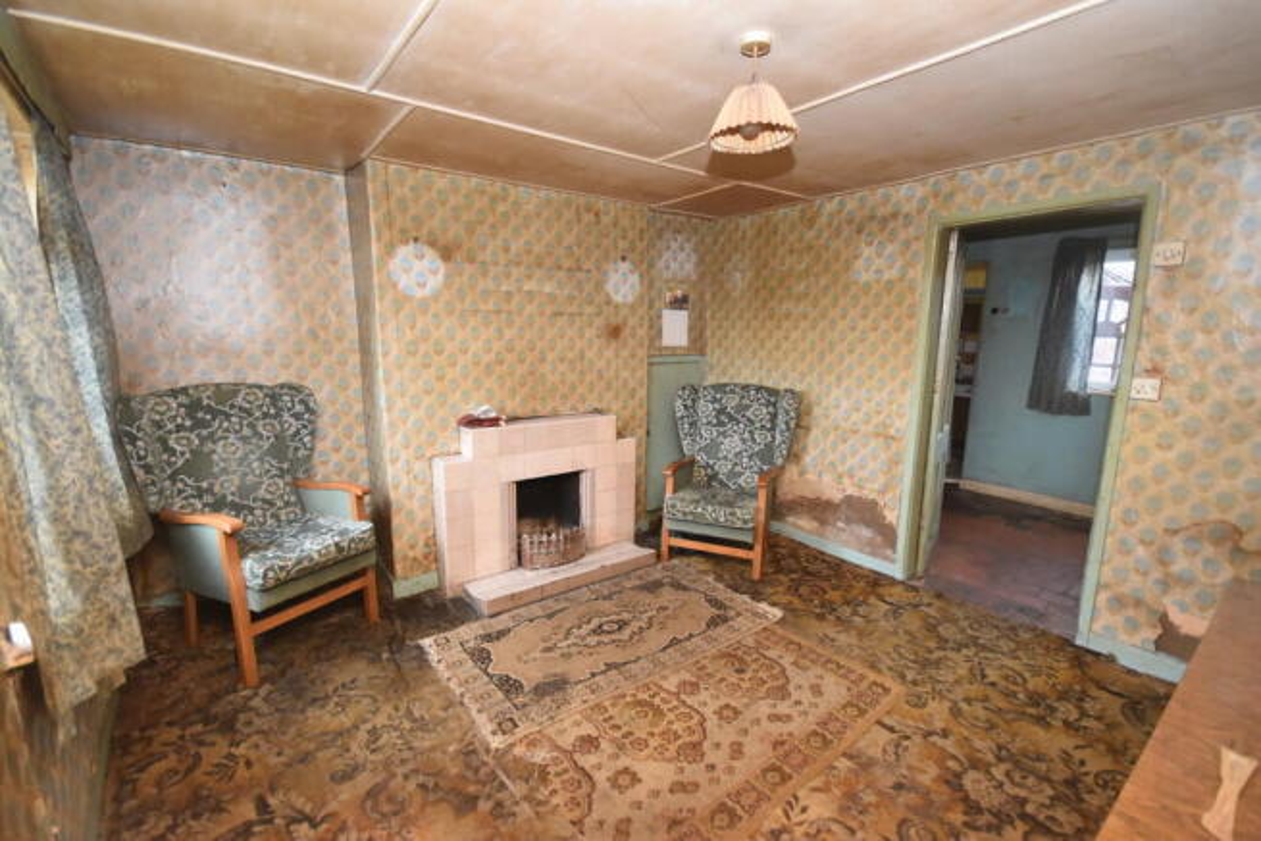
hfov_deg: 100.4
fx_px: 525
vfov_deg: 77.4
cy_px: 420
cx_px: 630
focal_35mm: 15
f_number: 4
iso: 1100
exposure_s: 1/125
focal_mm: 10
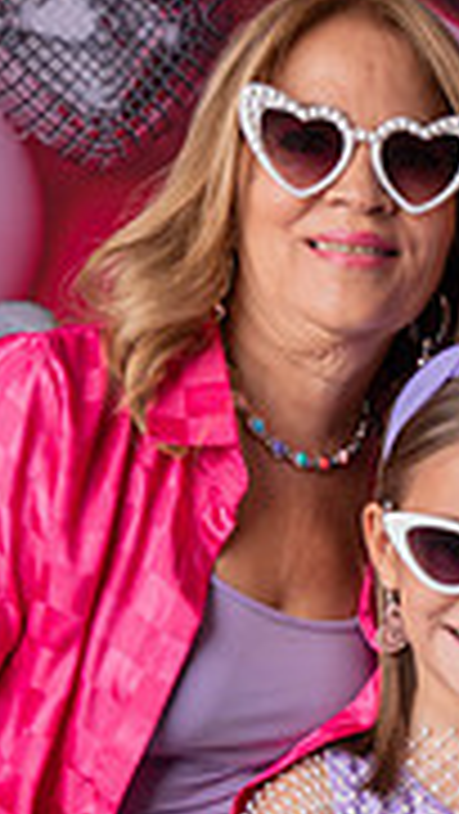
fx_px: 2593
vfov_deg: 17.6
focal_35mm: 120
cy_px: 729
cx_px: 518
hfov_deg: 10.0
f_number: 4
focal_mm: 46
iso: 80
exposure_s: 1/125
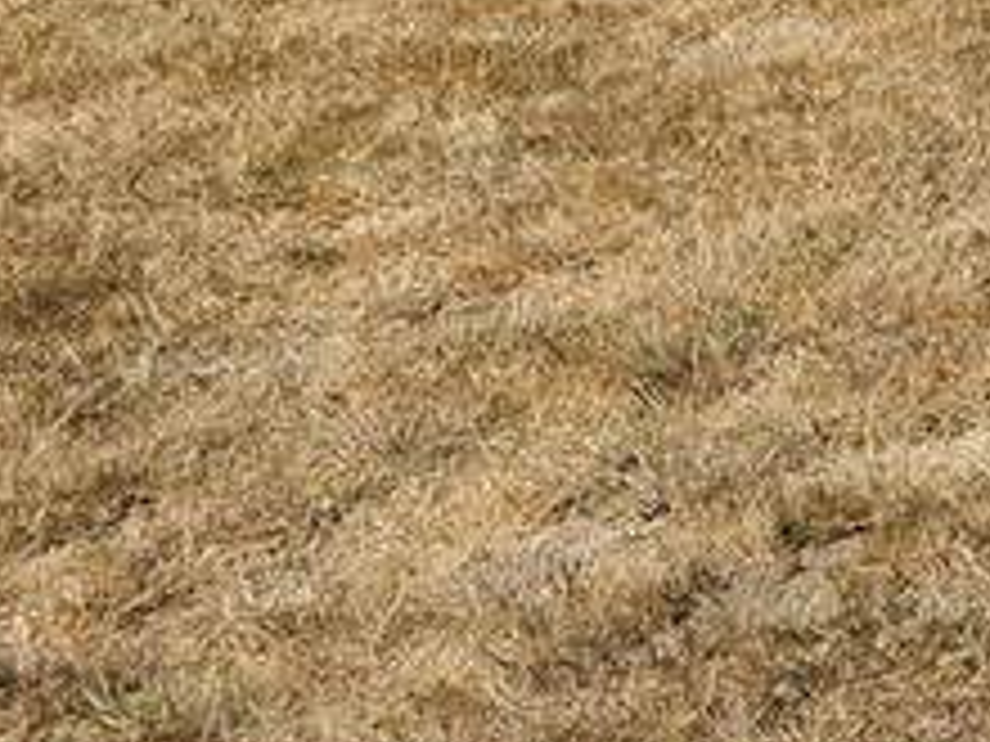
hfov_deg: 12.0
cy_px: -1133
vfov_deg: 9.6
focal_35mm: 134
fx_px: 3832
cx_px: 2322
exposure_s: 1/919
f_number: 1.7
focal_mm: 6.3
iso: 10
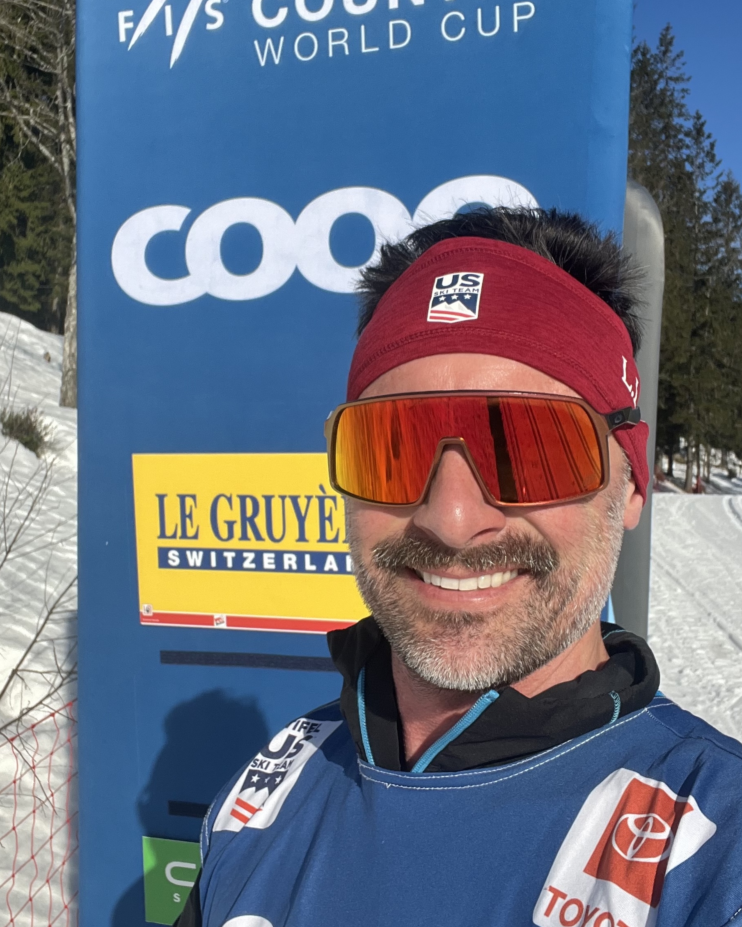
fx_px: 1098
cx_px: 351
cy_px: 434
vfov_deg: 45.8
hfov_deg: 37.3
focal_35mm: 40
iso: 32
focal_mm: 2.71
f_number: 2.2
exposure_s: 1/1125
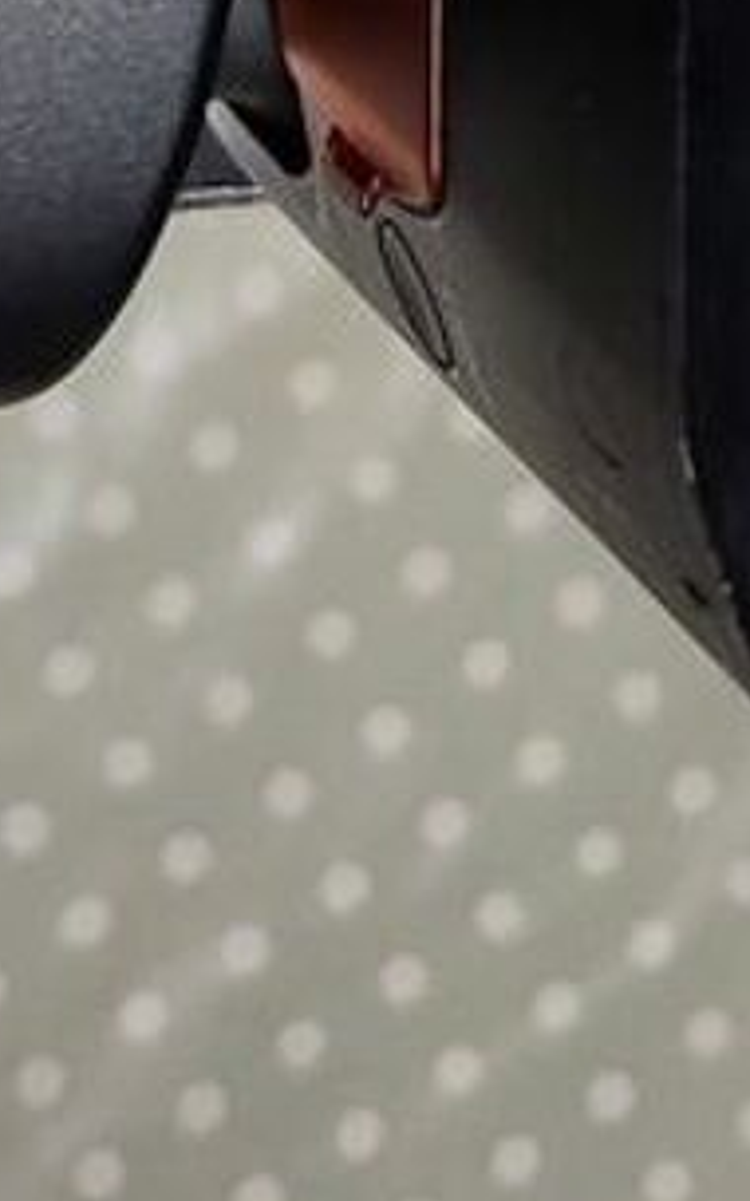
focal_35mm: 121
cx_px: -47
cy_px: -1377
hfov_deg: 10.7
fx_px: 3957
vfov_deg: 13.9
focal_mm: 5.4
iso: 250
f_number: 1.8
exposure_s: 1/50
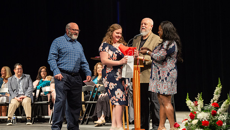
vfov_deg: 8.8
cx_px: 115
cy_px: 75
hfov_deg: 15.6
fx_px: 842
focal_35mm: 138
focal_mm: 122
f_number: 4
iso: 1600
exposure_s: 1/100
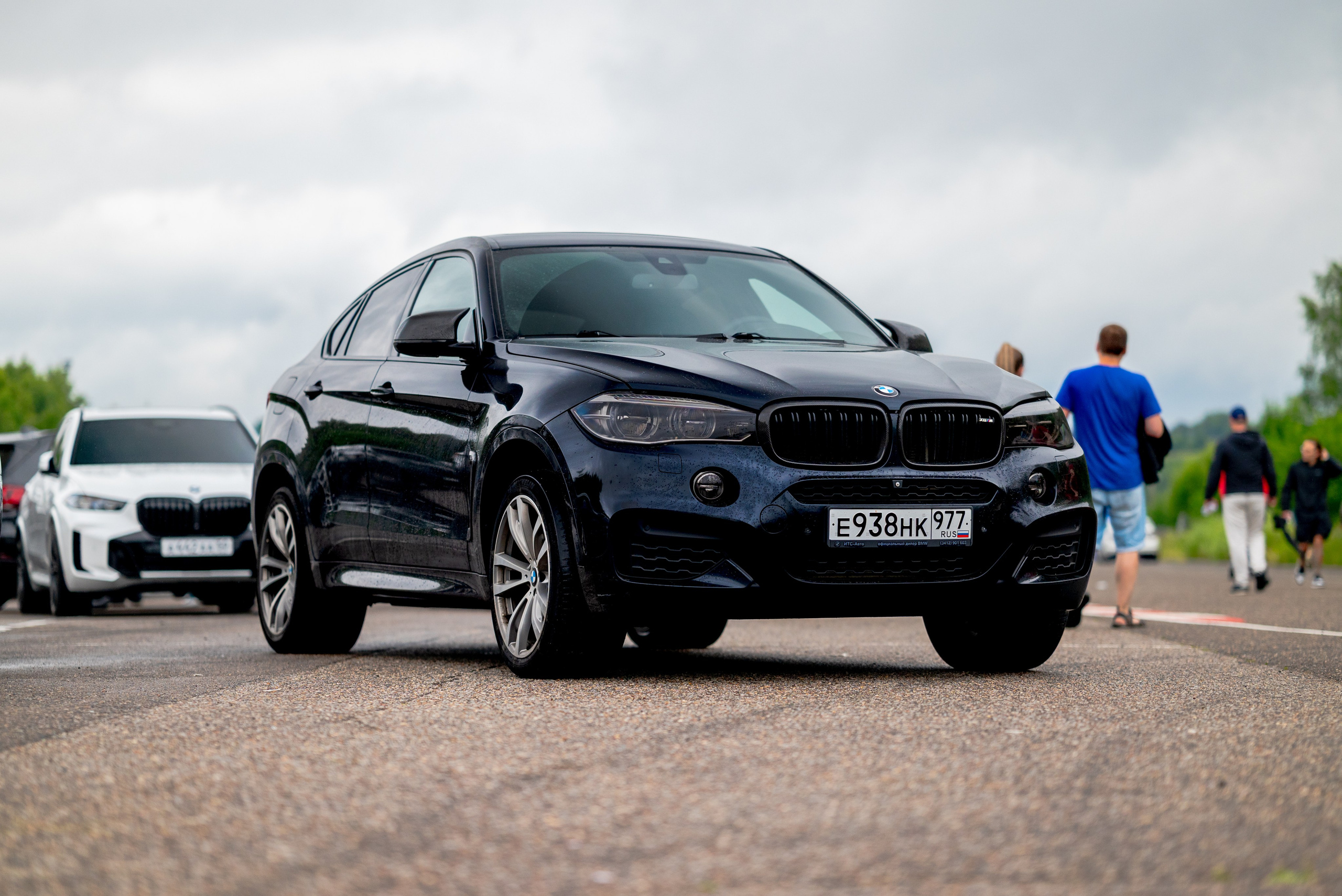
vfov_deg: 15.8
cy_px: 453
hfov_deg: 23.5
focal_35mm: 86
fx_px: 3222
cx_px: 664
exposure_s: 1/400
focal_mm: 85
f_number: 2
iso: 400
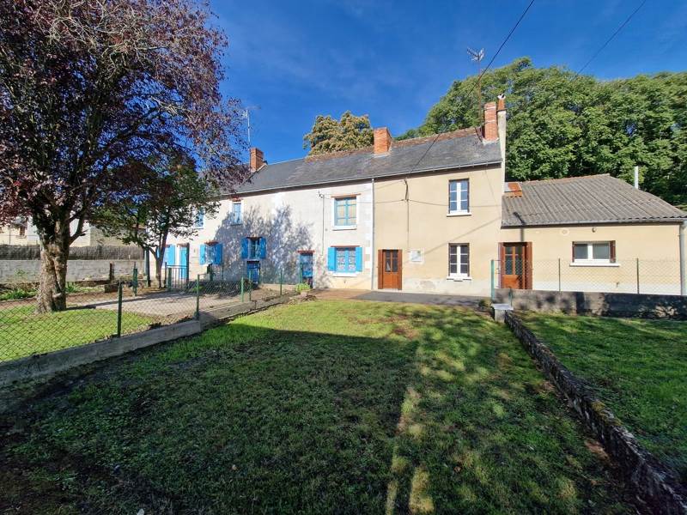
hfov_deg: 106.2
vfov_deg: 89.9
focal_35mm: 13
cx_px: 344
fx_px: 258
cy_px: 258
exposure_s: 1/2120
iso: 50
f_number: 2.2
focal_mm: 2.2
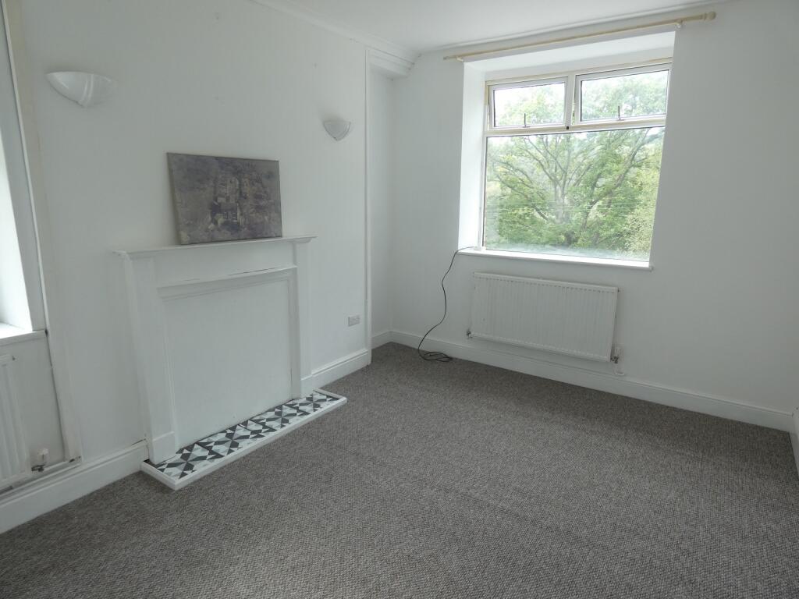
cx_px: 400
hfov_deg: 81.7
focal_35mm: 20
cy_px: 300
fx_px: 462
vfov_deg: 66.0
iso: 80
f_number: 2.8
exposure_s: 1/80
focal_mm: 3.6
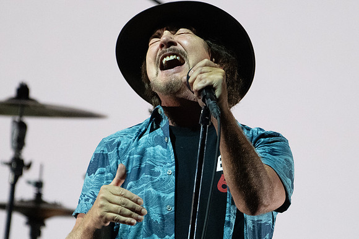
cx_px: 219
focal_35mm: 1029
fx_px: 10253
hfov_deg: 2.0
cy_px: 164
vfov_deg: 1.3
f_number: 5.6
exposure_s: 1/80
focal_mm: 500
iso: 5000
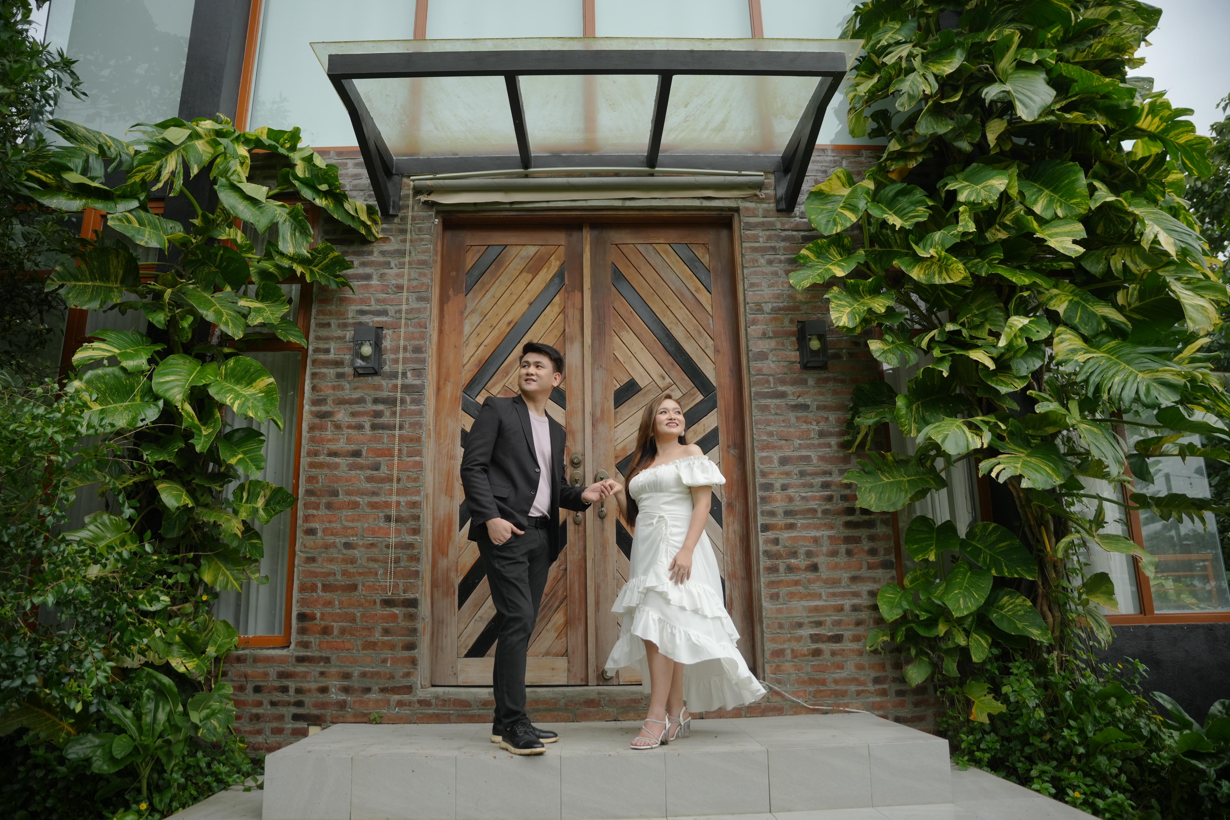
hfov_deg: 73.7
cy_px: 410
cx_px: 615
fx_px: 820
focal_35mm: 24
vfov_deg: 53.1
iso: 500
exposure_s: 1/800
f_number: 2.8
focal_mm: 24
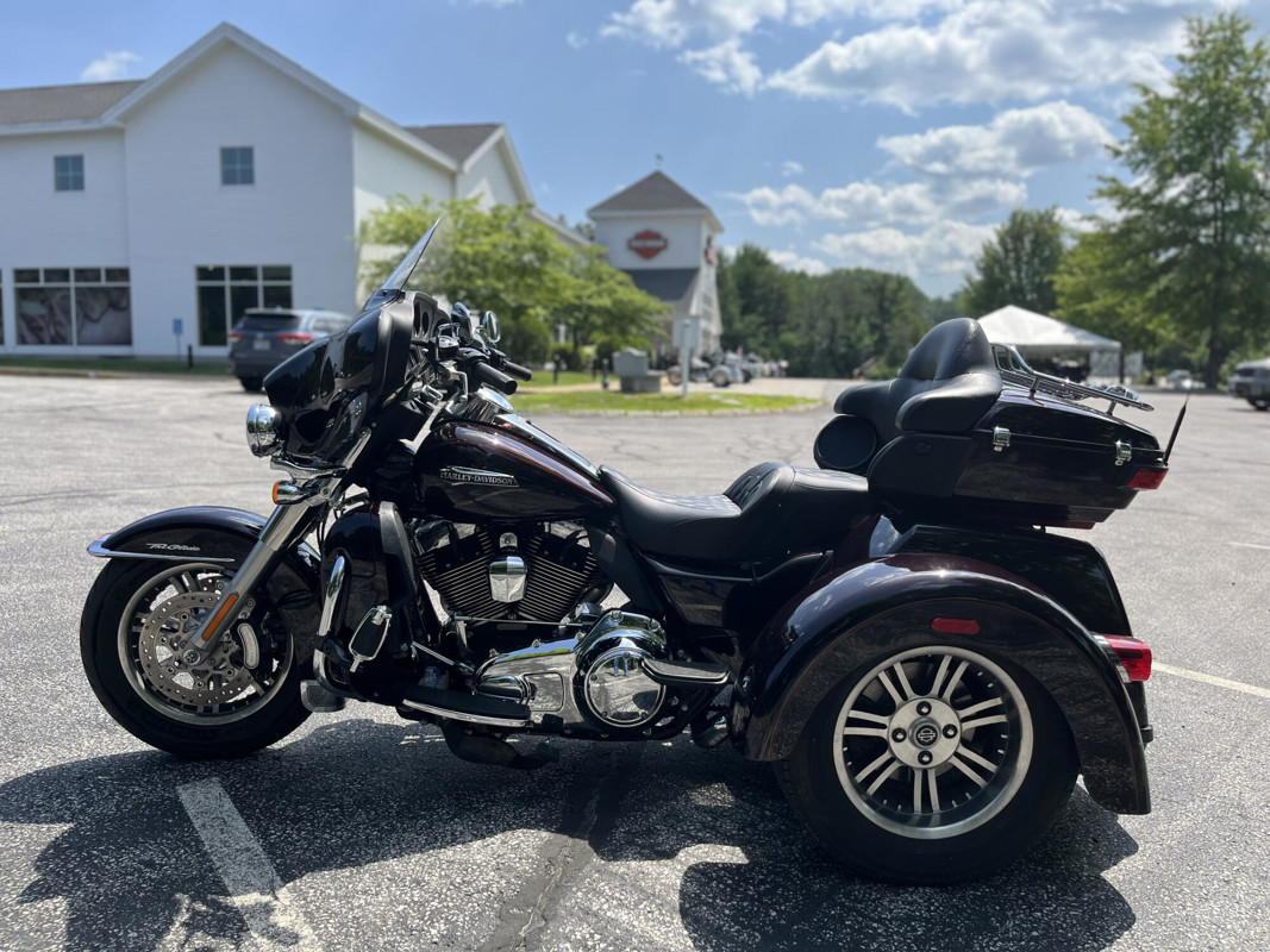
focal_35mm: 26
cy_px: 476
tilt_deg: -5.9
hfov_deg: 67.3
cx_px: 635
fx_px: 954
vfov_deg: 53.1
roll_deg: -0.7
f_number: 1.6
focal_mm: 5.1
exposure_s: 1/2688
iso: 50
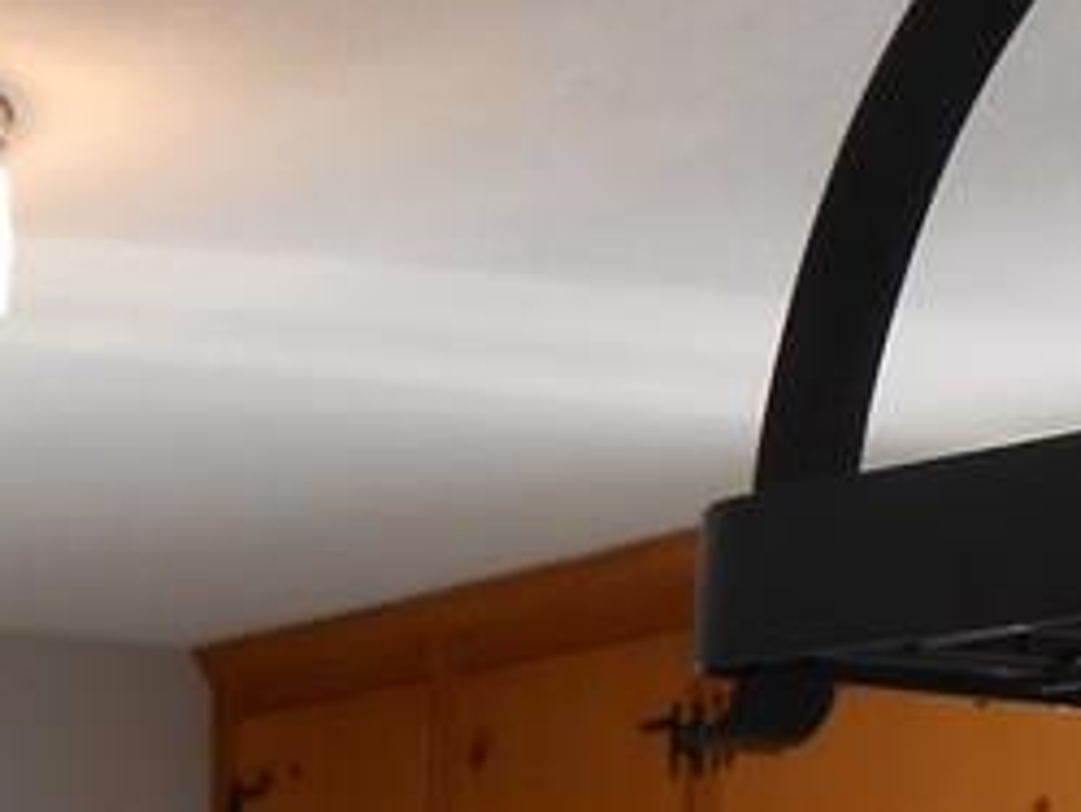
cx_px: -590
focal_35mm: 107
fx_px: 3343
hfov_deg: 16.5
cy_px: 1628
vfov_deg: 12.2
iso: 80
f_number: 3.5
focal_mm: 4.6
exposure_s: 1/40
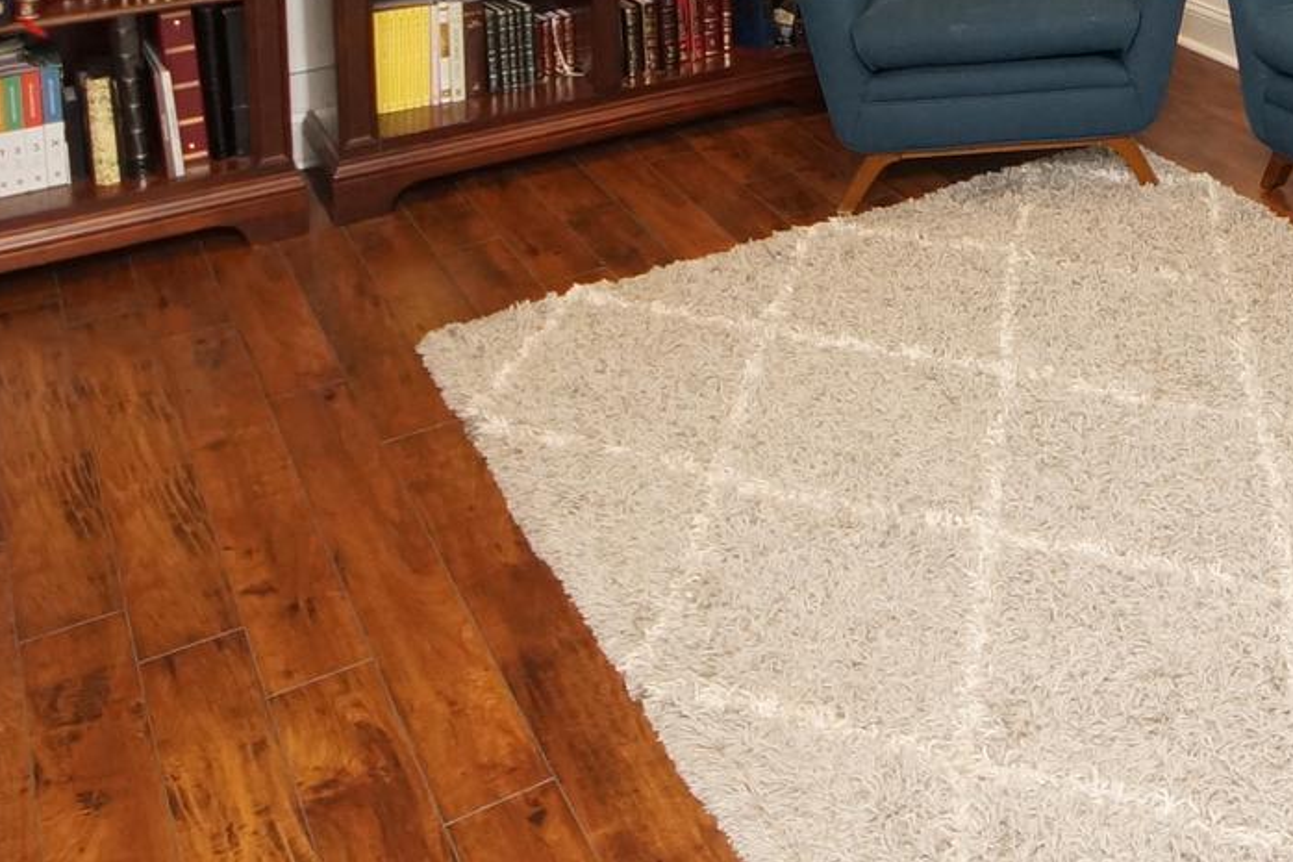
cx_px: 1258
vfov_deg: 25.5
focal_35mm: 44
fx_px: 1580
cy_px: -303
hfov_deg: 39.8
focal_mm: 10
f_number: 5
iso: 800
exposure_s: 1/50
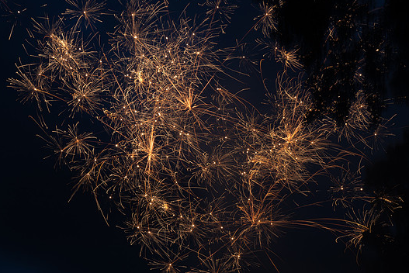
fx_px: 875
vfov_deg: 17.7
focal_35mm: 77
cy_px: 128
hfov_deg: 26.3
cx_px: 196
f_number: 11
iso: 200
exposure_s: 3.3
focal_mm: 70
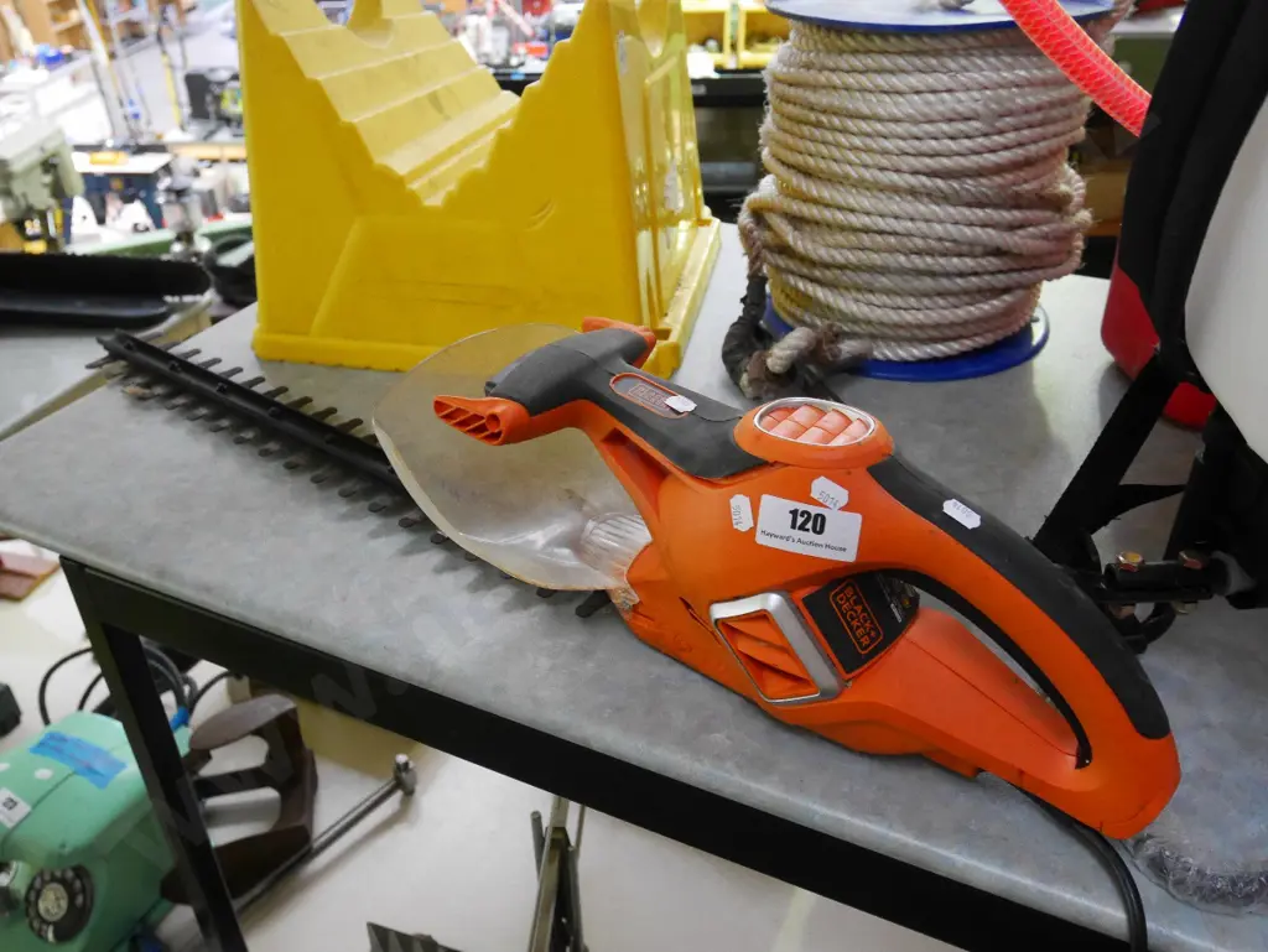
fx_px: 1099
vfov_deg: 46.8
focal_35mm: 30
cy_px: 476
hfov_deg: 59.9
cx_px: 634
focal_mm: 15
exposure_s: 1/15
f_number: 4
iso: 3200
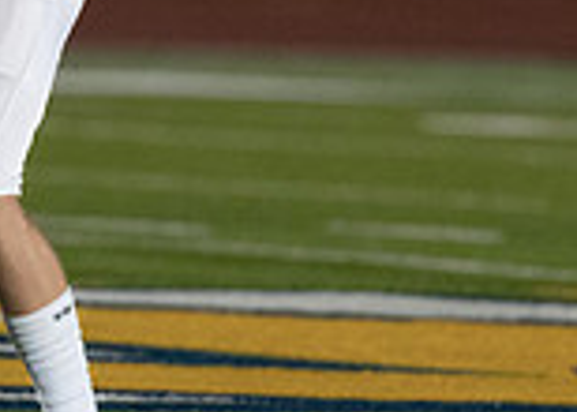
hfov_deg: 1.7
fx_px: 19157
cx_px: -183
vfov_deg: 1.2
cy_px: -145
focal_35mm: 1169
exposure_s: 1/1000
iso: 2000
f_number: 2.8
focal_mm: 200
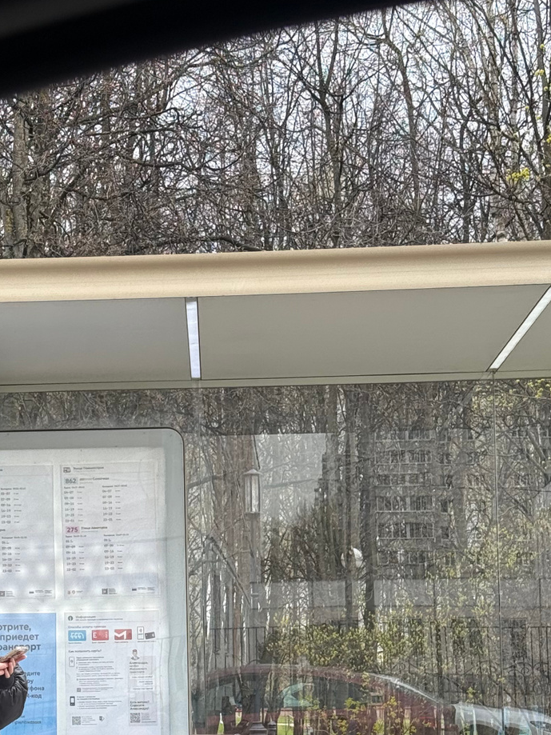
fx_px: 1995
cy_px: 644
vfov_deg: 20.5
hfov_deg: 15.6
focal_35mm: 94
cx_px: 138
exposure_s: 1/276
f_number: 1.78
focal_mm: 6.76
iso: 64
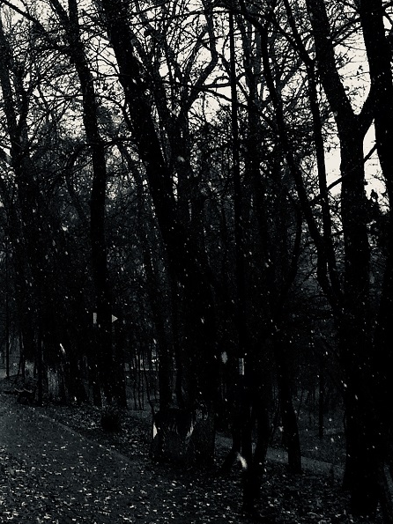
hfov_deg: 18.0
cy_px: 118
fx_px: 1181
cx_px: -78
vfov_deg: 24.7
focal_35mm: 78
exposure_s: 1/331
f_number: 2.2
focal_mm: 4.15
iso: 32
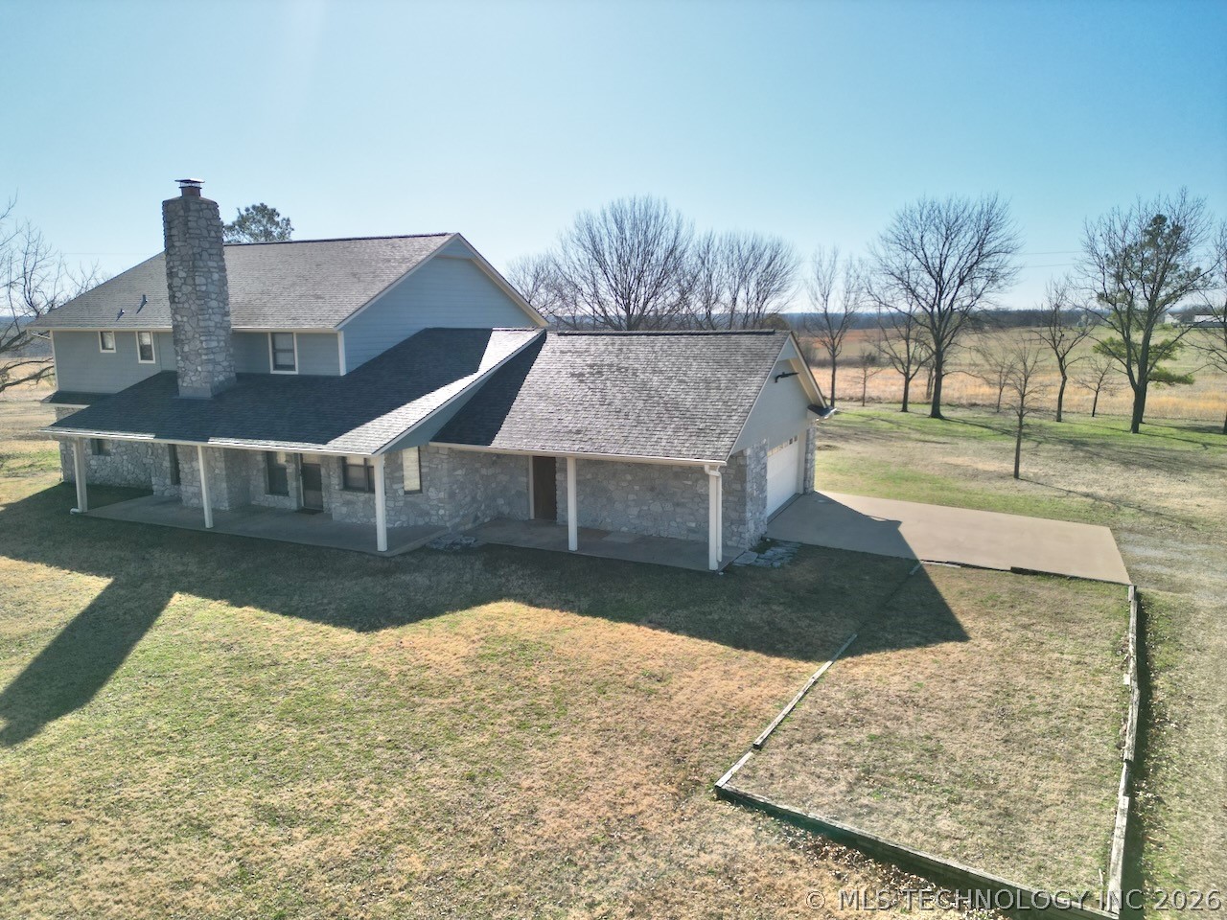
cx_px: 614
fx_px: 851
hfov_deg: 71.6
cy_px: 460
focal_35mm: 24
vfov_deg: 56.8
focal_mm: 6.72
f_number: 1.7
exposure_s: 1/2000
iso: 200
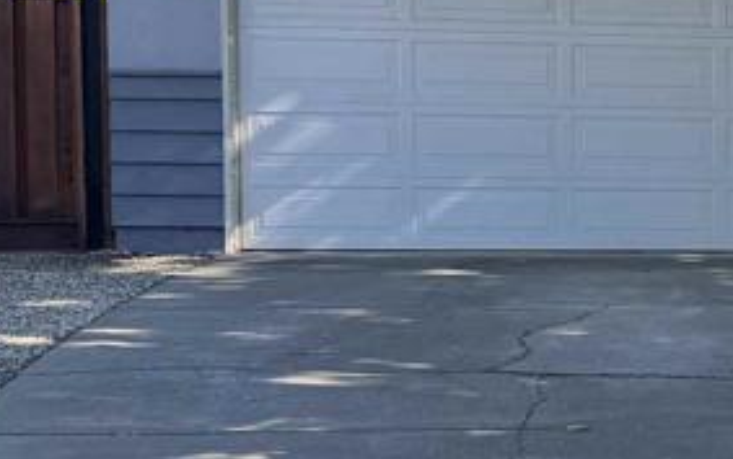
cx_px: 1002
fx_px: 1838
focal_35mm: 92
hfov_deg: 20.3
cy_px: 213
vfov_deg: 14.2
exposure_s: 1/1493
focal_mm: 6.76
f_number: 1.78
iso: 100
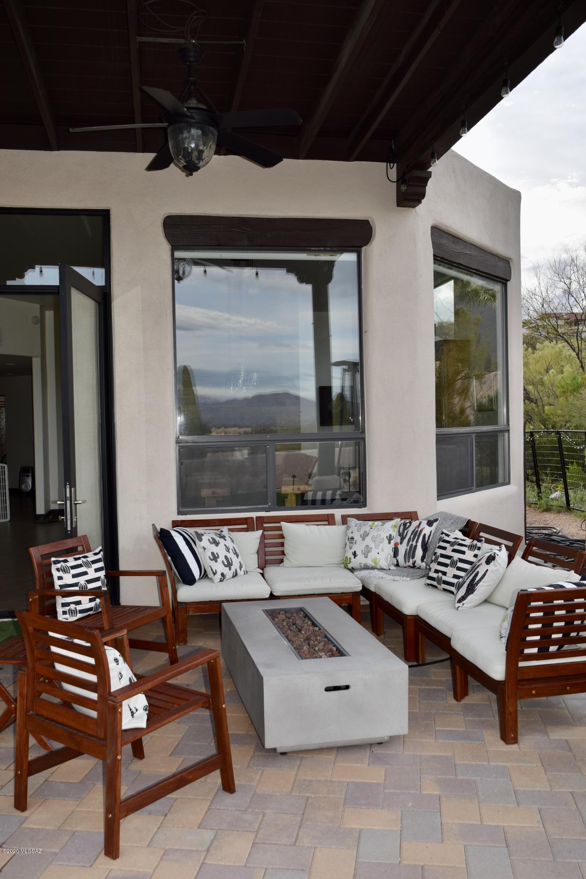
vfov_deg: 57.2
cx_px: 293
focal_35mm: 33
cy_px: 440
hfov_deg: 40.0
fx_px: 806
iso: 100
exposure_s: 1/160
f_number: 6.3
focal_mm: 22
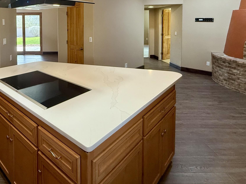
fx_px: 178
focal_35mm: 25
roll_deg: +0.4
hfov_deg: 66.9
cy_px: 28
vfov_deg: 50.3
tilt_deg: -2.3
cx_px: 76
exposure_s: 1/120
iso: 400
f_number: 2.2
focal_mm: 2.22
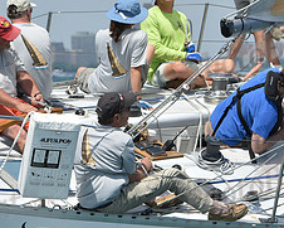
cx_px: 121
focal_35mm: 373
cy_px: 134
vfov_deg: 4.2
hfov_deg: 5.2
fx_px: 3137
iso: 250
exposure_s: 1/1250
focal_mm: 155
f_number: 8
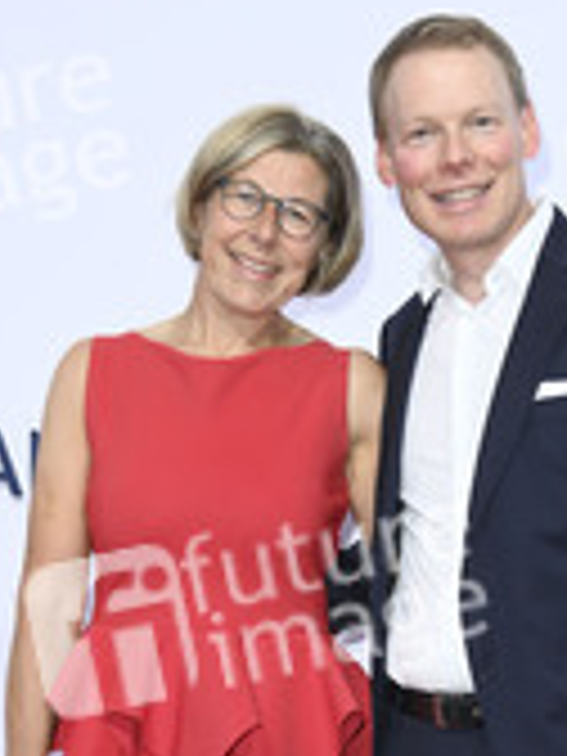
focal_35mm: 110
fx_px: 2402
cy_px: 837
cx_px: 387
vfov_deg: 17.3
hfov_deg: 13.4
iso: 400
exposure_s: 1/250
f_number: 6.3
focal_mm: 48
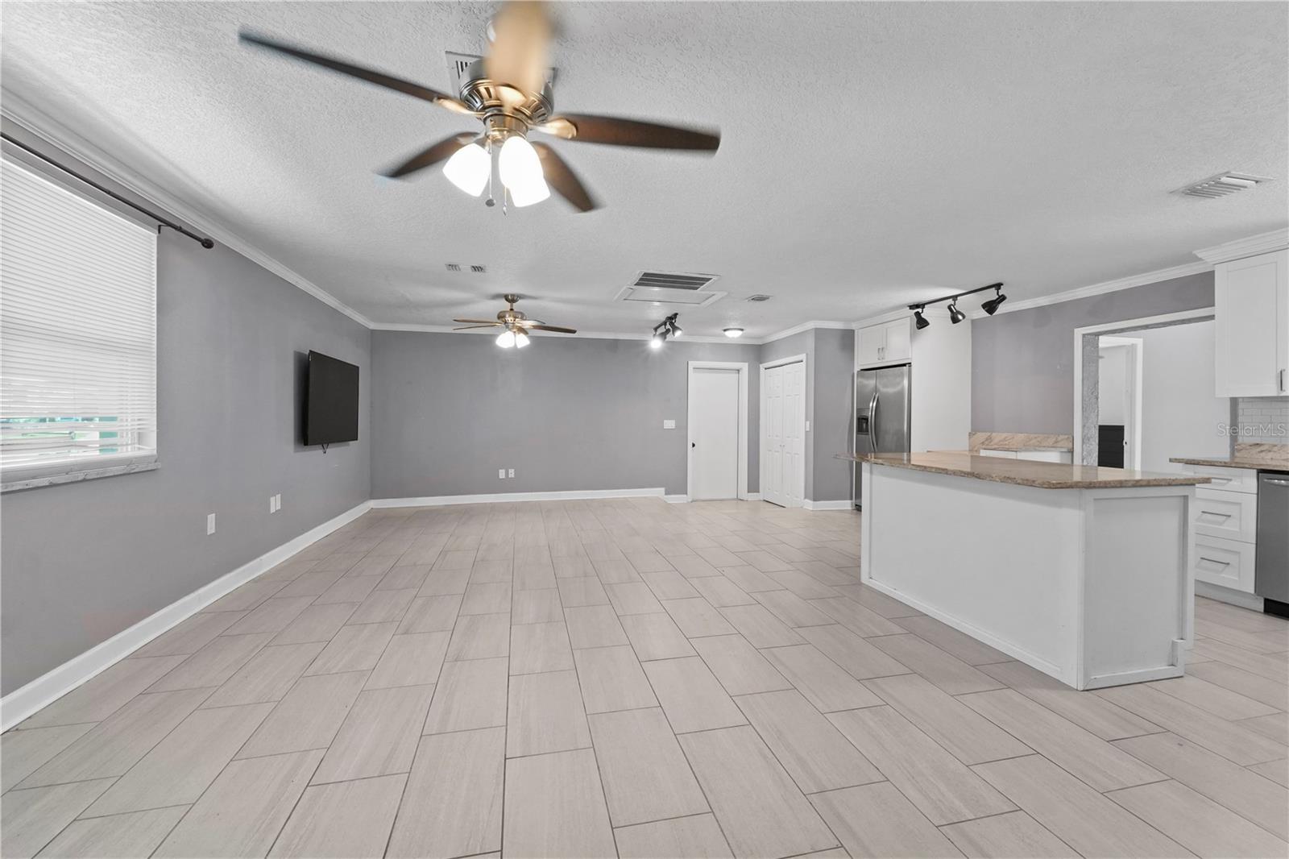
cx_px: 644
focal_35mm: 16
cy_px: 430
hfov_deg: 97.6
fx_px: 564
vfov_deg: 74.6
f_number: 8
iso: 500
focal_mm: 10.5
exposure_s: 1/3
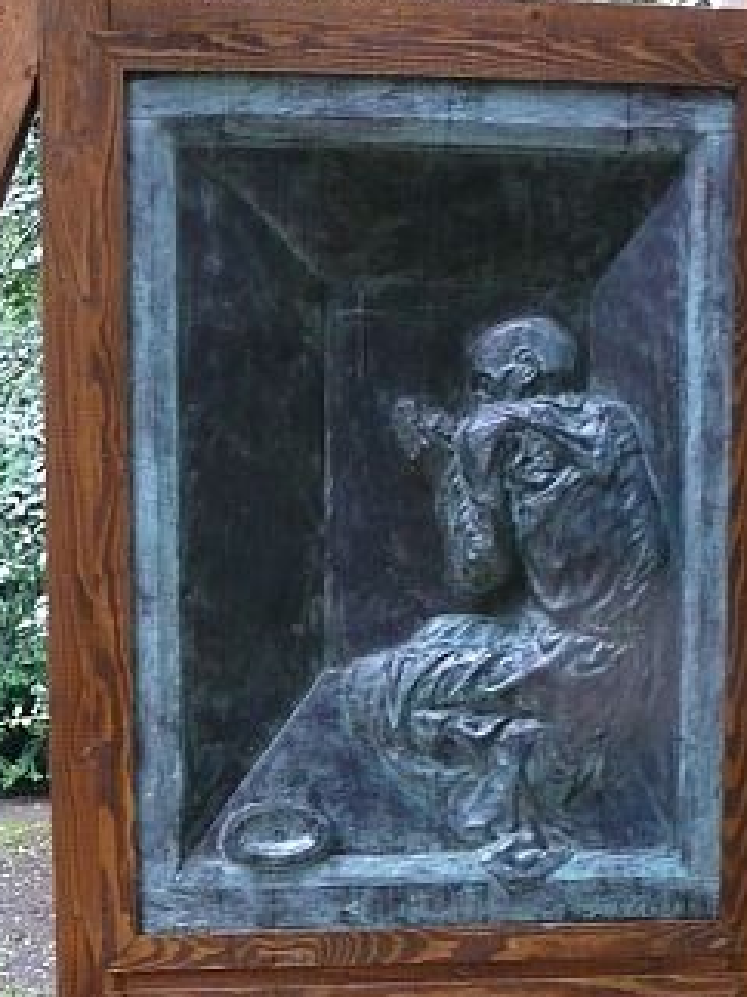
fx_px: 1871
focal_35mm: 65
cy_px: 858
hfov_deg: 22.6
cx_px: 352
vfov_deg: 28.9
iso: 400
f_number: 2.8
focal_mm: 7.4
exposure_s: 1/30
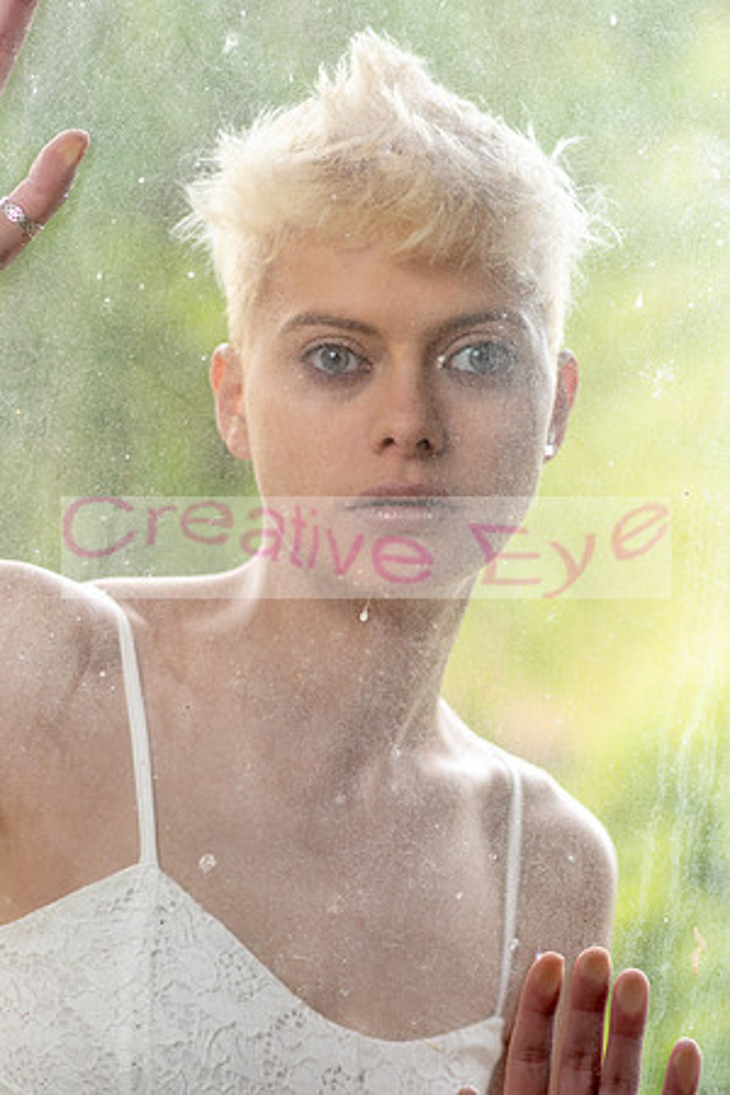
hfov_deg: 8.7
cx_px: 365
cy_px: 548
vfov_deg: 13.0
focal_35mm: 158
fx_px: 4790
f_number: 4
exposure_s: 1/125
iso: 100
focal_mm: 105
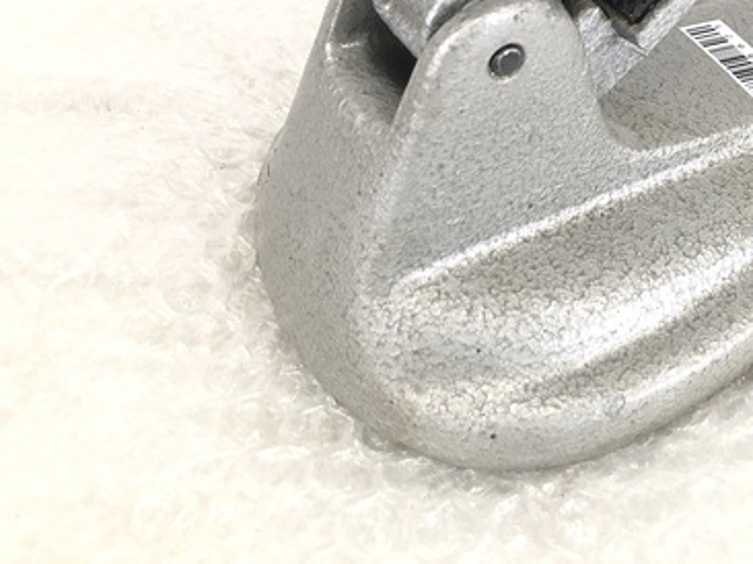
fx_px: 1065
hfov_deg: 38.2
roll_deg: +0.3
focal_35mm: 49
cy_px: 107
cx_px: 539
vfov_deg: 28.9
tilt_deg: -42.4
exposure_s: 1/15
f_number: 1.8
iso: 40
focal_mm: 3.99
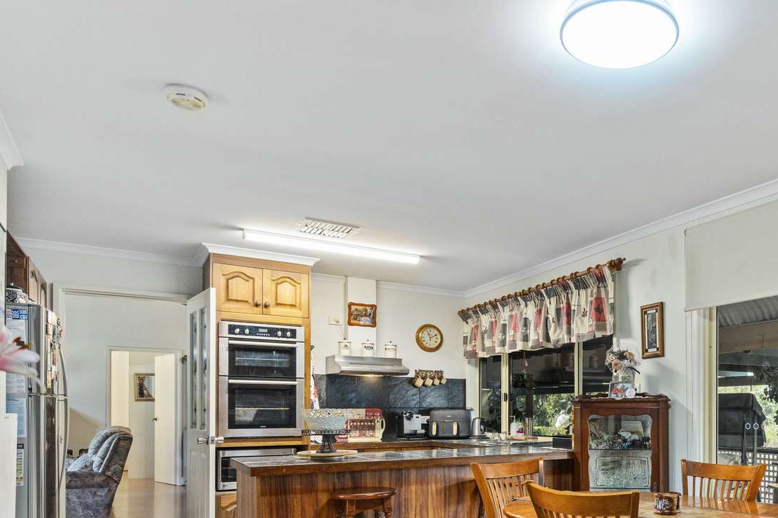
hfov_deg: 61.0
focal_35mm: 28
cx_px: 604
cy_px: 385
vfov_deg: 44.9
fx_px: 605
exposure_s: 1/50
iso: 500
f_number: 4
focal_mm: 16
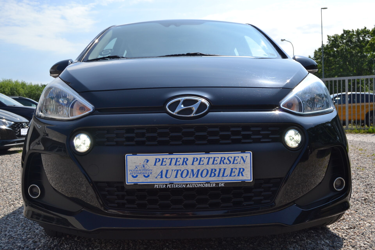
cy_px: 125
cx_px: 188
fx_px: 375
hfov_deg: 53.1
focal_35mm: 36
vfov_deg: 36.9
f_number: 9
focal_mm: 24
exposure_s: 1/320
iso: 100
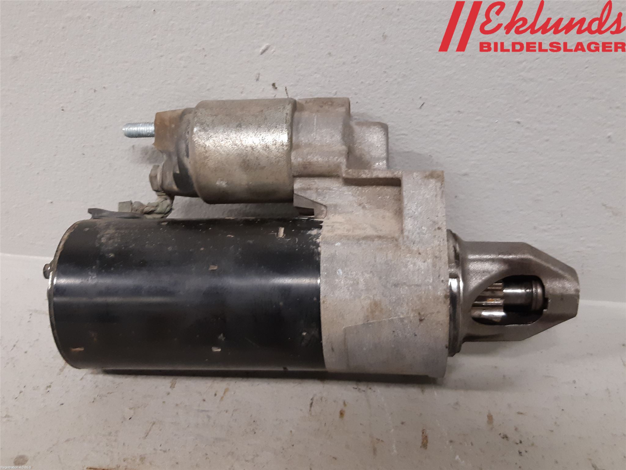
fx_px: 470
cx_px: 313
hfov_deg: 67.3
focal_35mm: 26
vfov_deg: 53.1
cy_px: 235
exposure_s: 1/50
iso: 250
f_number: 1.7
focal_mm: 3.93
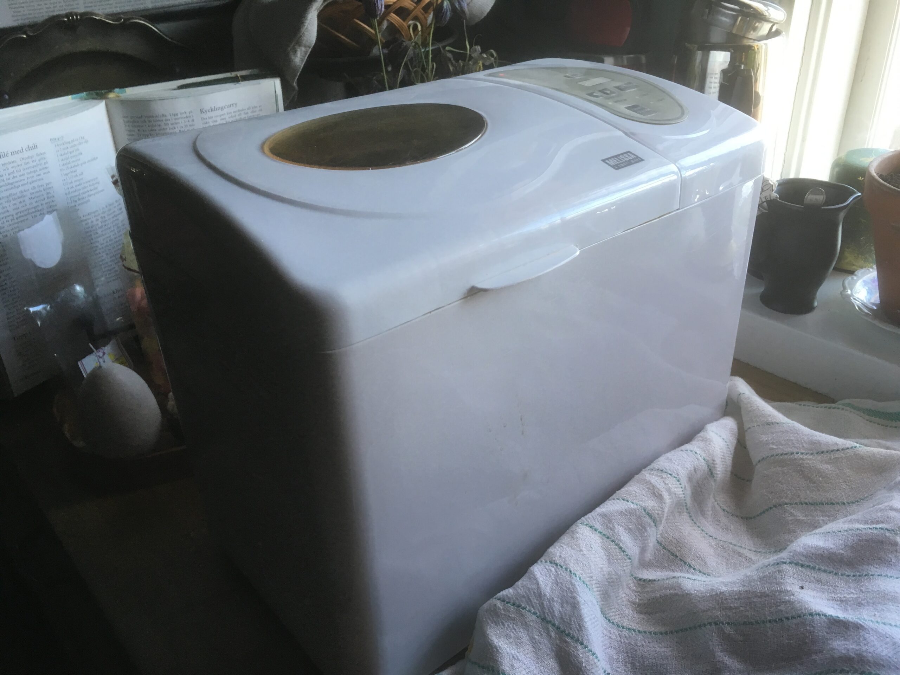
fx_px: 754
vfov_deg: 48.2
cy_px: 338
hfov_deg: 61.7
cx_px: 450
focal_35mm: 29
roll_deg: +2.2
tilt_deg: -28.7
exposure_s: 1/33
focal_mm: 4.15
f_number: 2.2
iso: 50
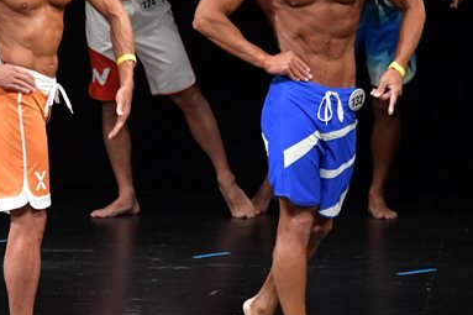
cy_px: 122
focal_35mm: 546
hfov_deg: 3.8
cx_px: 87
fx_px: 7170
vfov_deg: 2.5
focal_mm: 180
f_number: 5.6
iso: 3200
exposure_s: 1/400
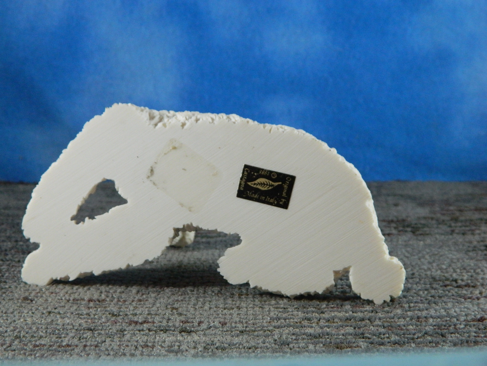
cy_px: 183
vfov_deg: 25.7
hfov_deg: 33.8
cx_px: 244
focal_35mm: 57
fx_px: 802
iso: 400
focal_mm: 10.2
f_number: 3.8
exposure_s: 1/50
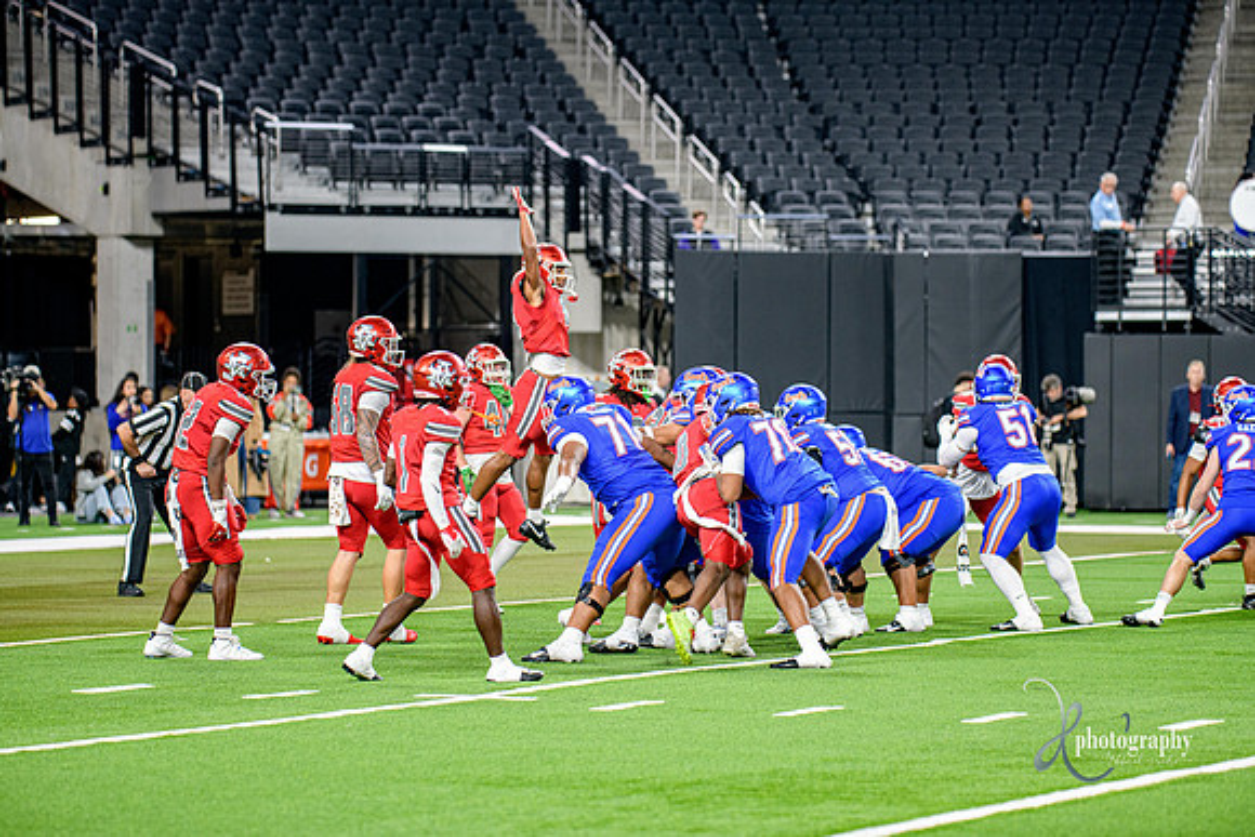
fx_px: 5056
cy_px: 418
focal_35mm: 145
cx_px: 628
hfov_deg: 14.2
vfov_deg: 9.5
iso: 1250
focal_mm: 145
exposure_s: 1/400
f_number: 2.8
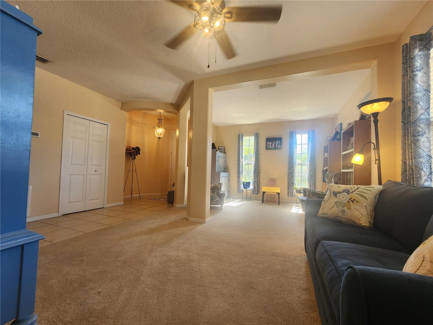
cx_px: 216
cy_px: 162
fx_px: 163
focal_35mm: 13
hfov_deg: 106.2
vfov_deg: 89.9
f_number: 2.2
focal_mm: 2.2
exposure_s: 1/60
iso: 80
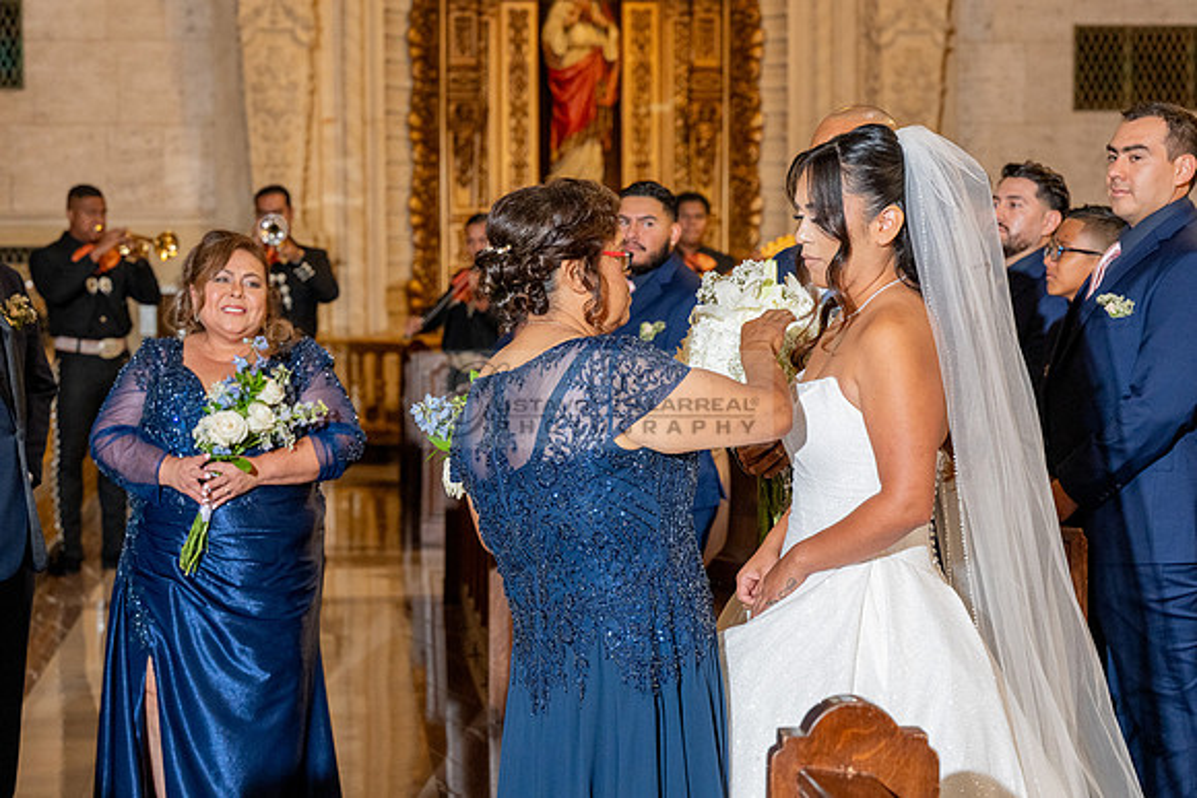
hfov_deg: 26.6
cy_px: 397
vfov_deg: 17.9
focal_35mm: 76
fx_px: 2532
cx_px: 569
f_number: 4.5
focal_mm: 70
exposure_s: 1/200
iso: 2000
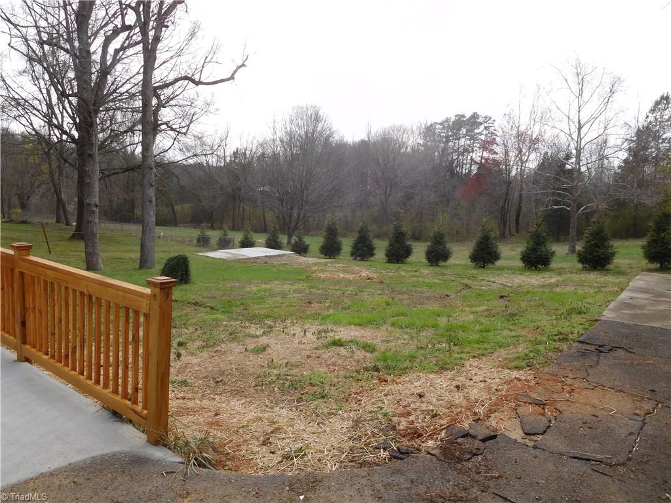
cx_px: 336
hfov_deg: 69.4
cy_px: 252
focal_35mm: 25
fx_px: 485
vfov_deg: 54.9
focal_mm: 4.5
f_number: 3.4
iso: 125
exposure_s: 1/500
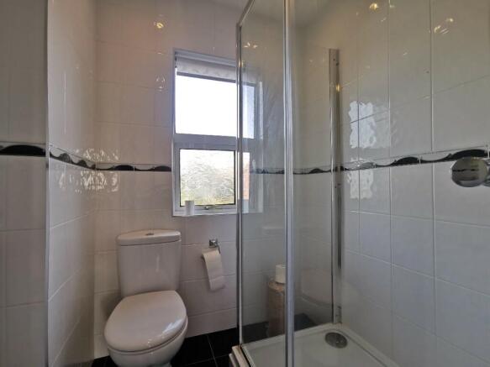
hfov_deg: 91.0
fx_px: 241
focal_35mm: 17
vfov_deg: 74.7
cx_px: 245
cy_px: 184
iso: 125
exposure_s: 1/100
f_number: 2.2
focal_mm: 2.26
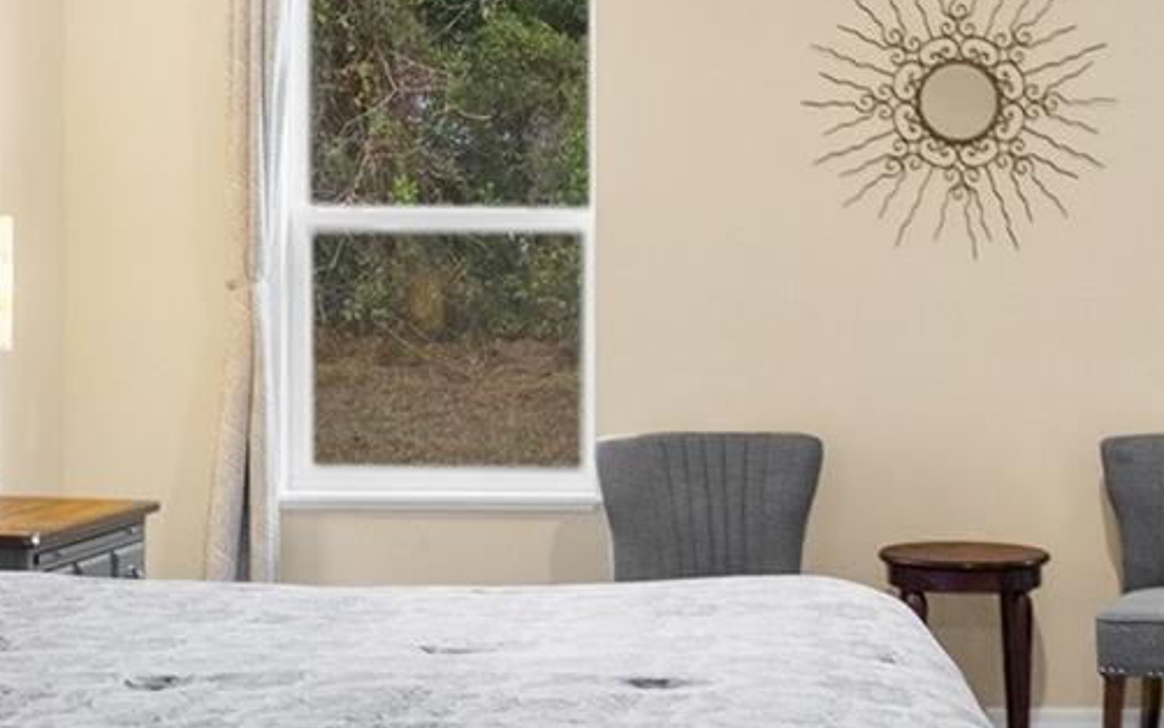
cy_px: 333
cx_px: 726
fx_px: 1650
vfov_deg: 24.9
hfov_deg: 38.6
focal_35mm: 52
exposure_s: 1/8
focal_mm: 16
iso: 2000
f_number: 7.1
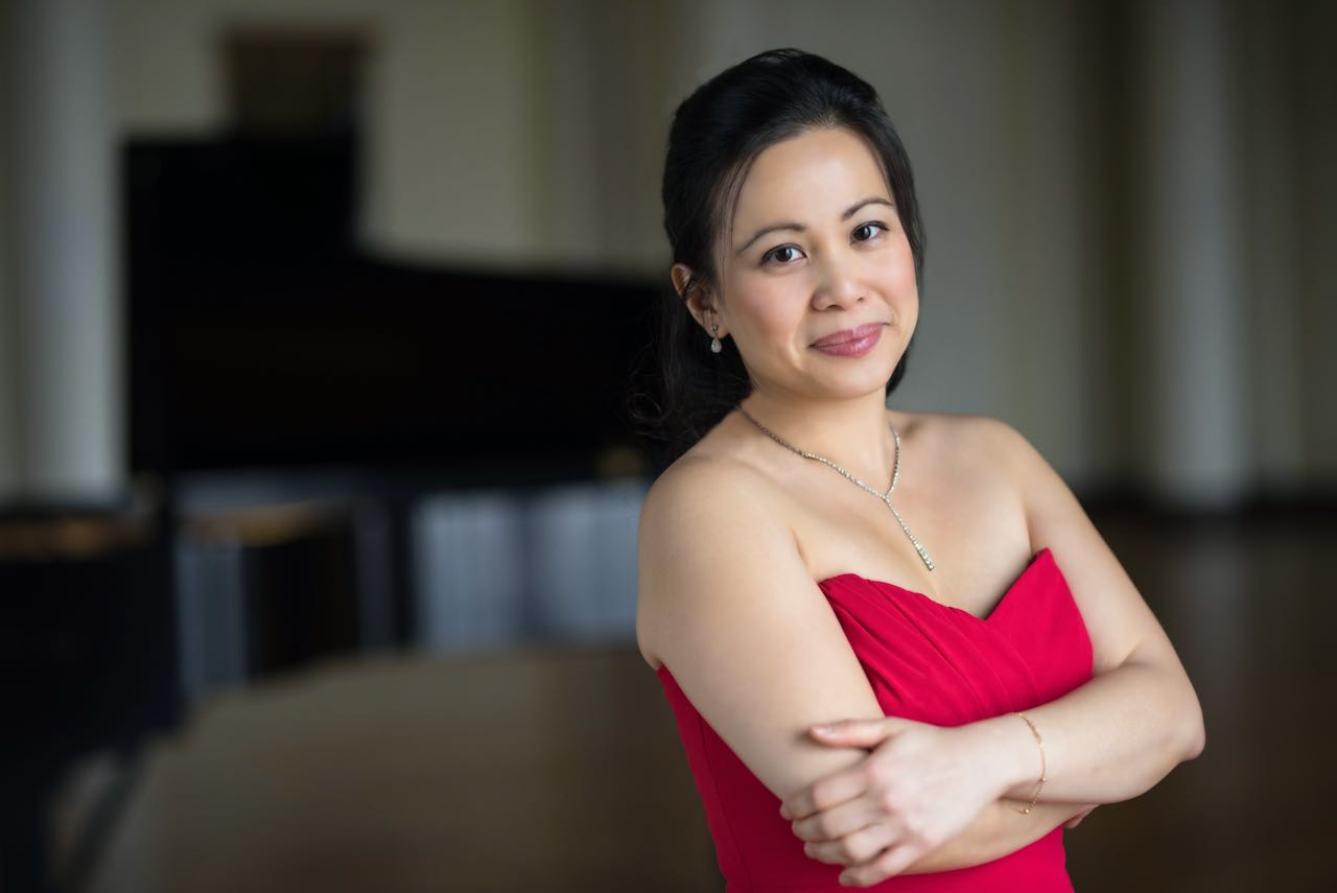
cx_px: 668
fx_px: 3158
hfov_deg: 23.9
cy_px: 446
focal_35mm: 85
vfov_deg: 16.1
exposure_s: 1/200
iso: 400
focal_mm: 85
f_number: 1.8
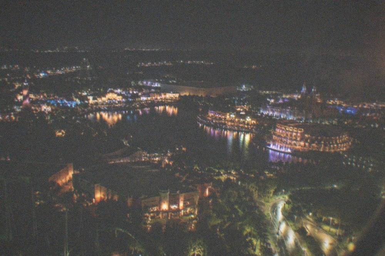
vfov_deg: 53.1
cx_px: 192
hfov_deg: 73.8
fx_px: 257
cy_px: 128
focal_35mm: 24
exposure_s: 1/320
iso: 2000
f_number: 3.5
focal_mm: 24
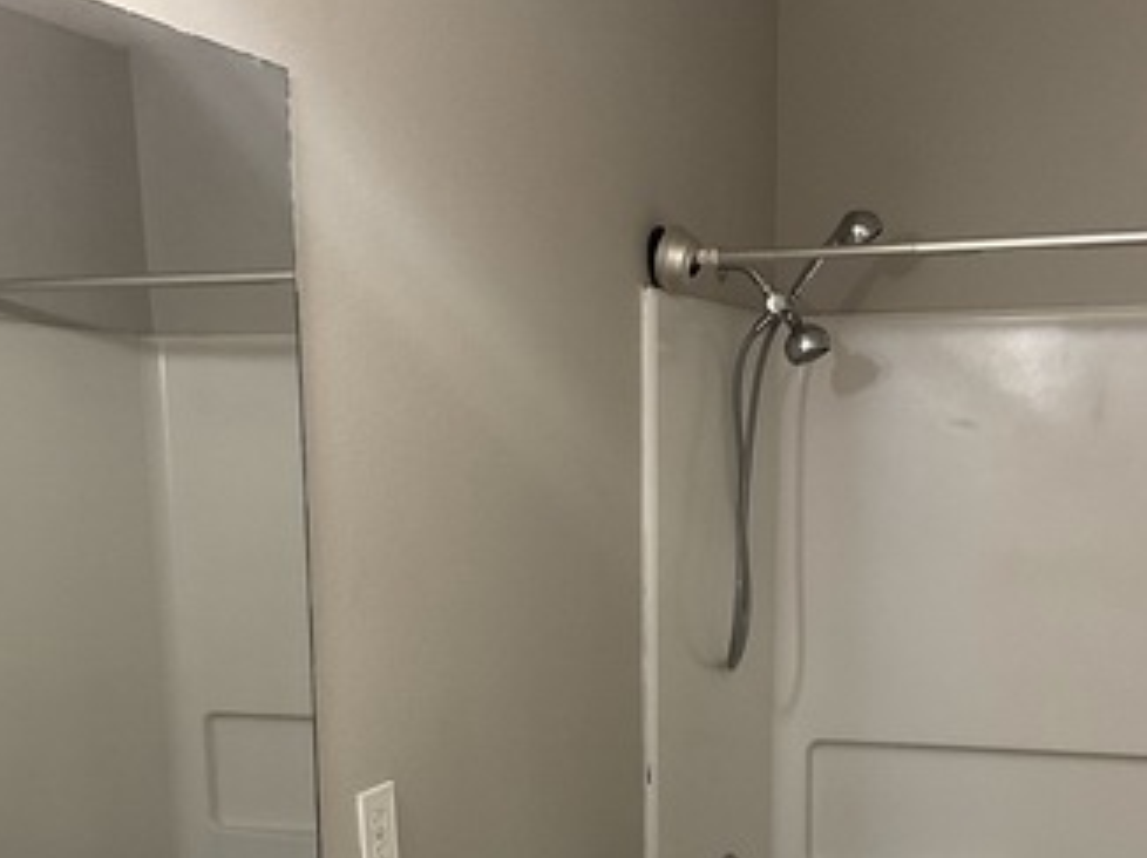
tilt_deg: -10.8
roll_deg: +1.1
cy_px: 805
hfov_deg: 33.7
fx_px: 1887
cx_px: 676
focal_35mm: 57
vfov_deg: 24.7
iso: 64
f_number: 1.8
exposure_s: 1/60
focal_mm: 3
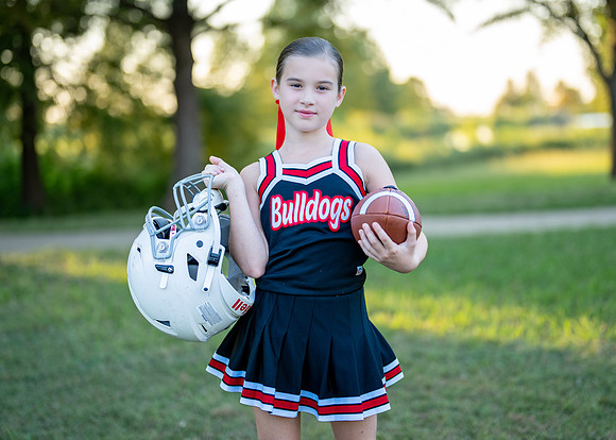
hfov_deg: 32.2
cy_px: 189
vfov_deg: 23.3
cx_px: 325
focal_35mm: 61
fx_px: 1065
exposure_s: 1/1000
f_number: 1.2
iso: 200
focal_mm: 50
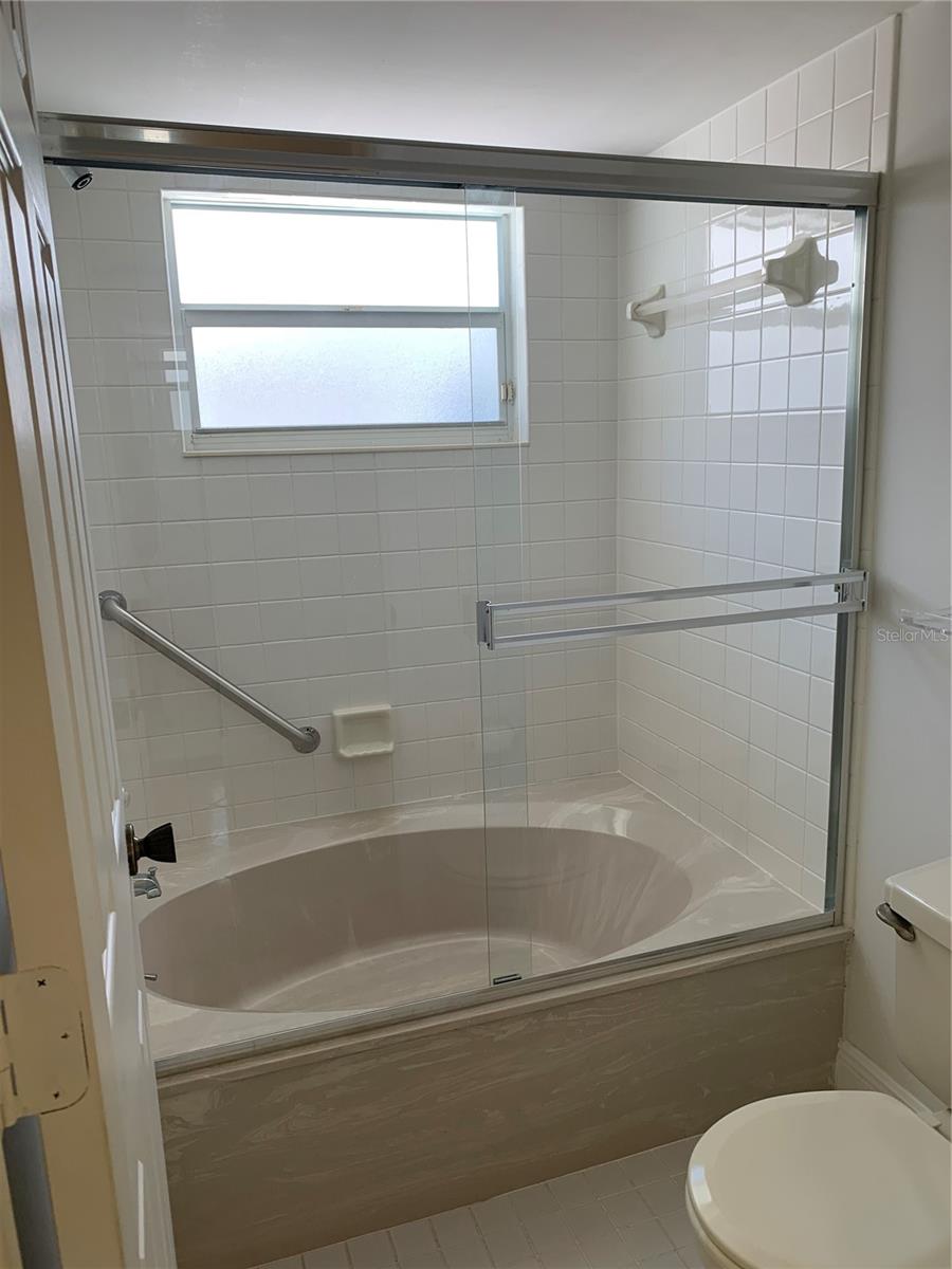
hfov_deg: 53.1
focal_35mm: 26
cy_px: 634
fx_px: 953
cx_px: 476
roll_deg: +1.2
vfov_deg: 67.3
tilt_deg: -11.8
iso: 50
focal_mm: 4.25
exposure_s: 1/120
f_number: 1.8
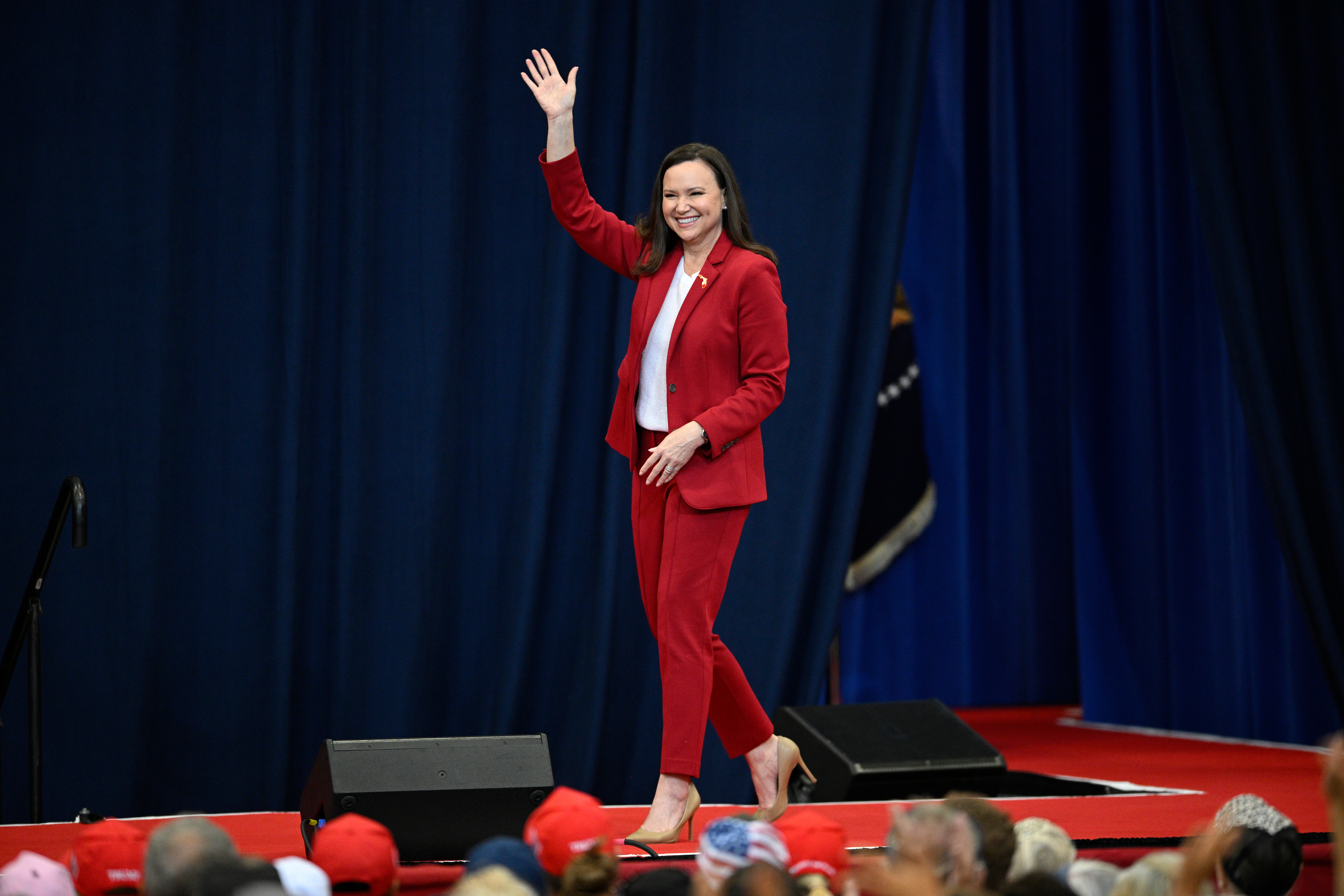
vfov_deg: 3.4
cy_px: 448
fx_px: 14932
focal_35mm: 400
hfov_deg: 5.2
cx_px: 672
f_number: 2.8
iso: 2500
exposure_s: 1/640
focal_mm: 400
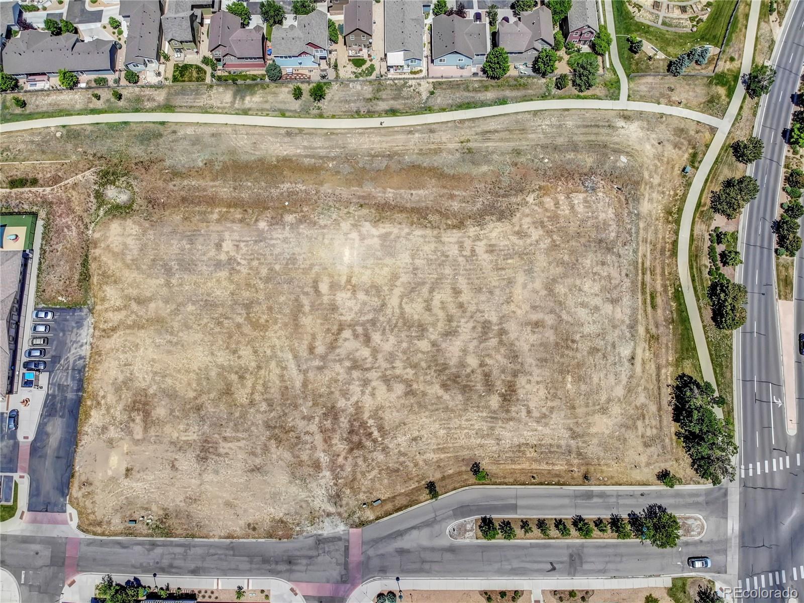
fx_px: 557
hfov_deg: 71.6
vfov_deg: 56.8
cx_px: 402
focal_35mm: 24
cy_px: 302
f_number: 2.8
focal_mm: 4.5
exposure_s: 1/1400
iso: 102
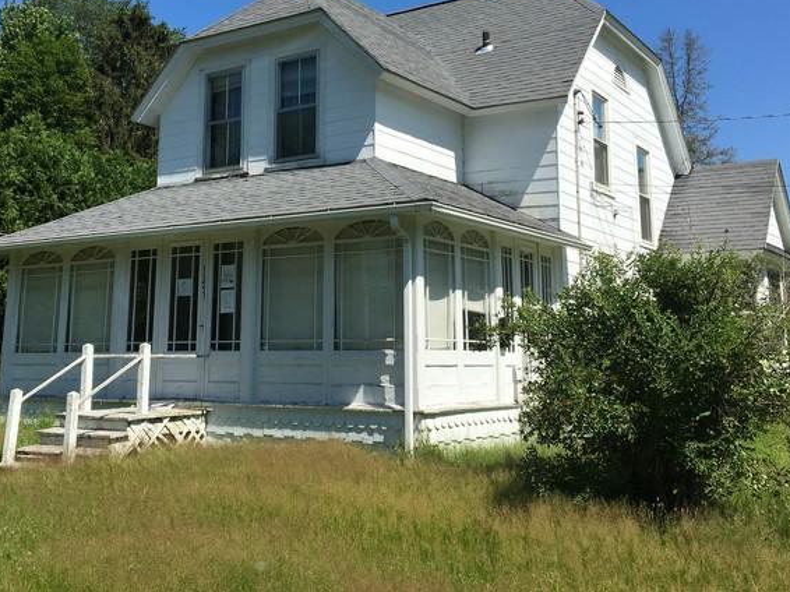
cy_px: 176
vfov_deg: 34.6
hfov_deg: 45.7
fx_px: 935
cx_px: 353
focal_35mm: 41
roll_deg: -1.4
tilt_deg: +5.5
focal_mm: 4.15
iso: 25
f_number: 2.2
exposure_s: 1/1399
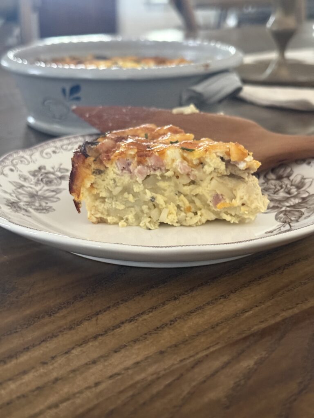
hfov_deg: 30.3
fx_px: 581
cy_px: 209
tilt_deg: -21.0
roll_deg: -0.3
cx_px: 157
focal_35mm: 48
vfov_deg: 39.7
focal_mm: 6.76
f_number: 1.78
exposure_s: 1/30
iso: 500
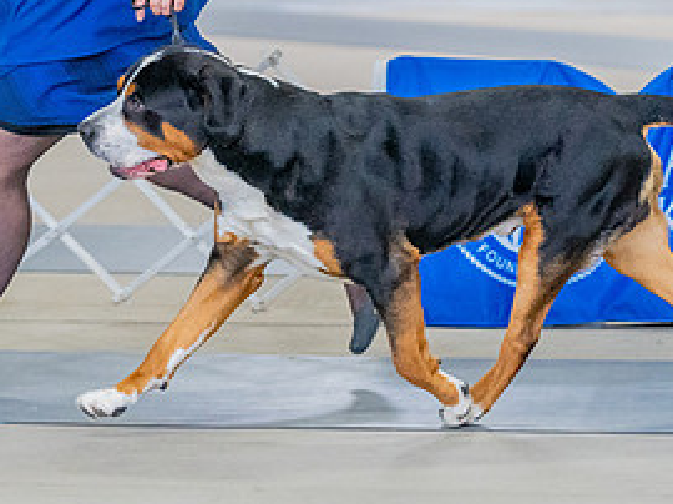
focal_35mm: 337
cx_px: 280
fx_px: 6546
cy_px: 45
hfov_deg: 5.9
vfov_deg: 4.4
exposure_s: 1/400
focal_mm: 140
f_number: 3.5
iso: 6400
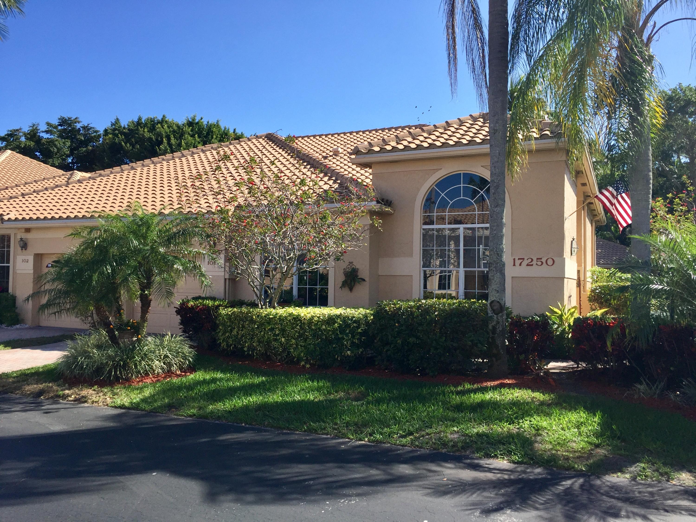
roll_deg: -2.2
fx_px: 583
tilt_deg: +1.9
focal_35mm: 29
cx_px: 348
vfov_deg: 48.2
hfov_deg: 61.7
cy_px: 261
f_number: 2.2
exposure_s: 1/1412
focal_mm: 4.15
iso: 32
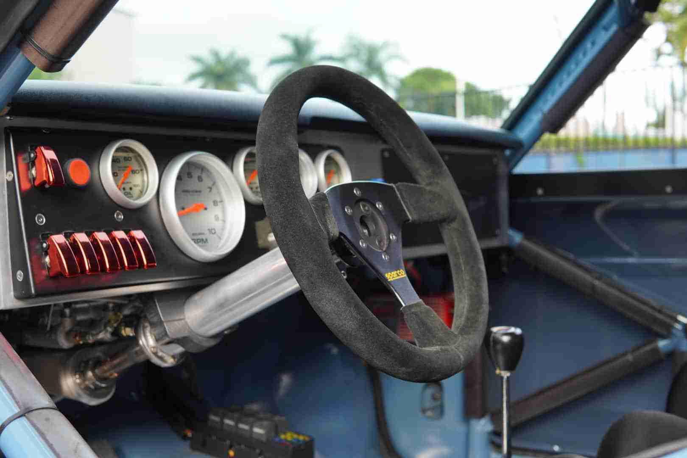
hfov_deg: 43.6
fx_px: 859
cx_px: 344
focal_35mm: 45
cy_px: 229
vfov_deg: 29.9
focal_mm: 30
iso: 160
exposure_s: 1/60
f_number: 4
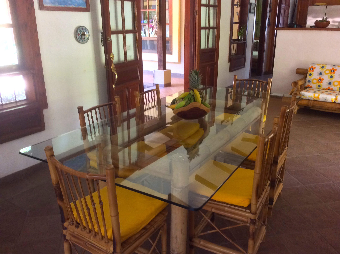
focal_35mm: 32
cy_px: 127
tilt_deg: -19.2
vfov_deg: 44.1
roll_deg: +2.3
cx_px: 170
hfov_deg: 56.9
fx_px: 314
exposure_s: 1/24
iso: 100
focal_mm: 3.3
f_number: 2.4
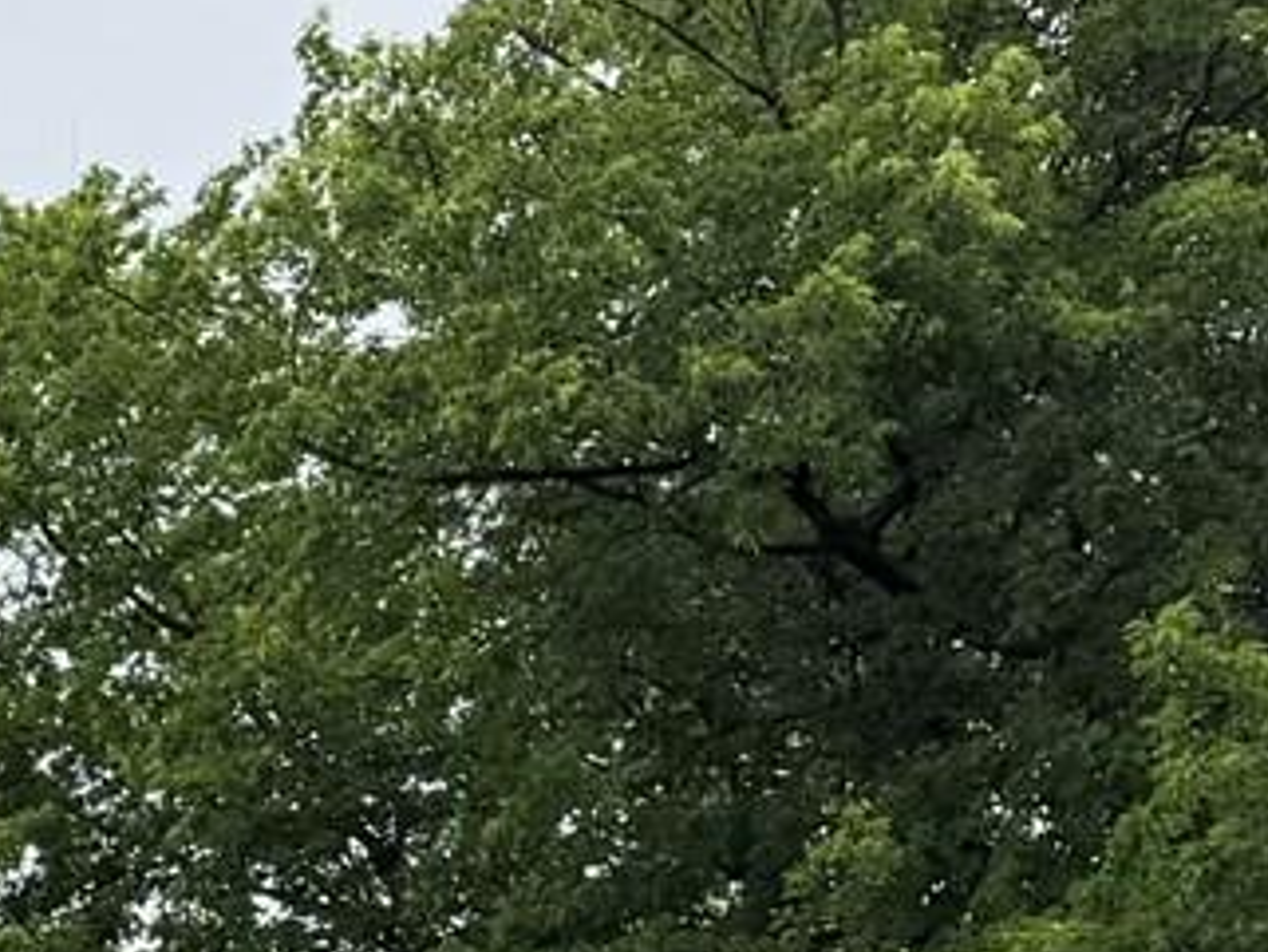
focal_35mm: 153
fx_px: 5607
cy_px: 1983
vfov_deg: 9.1
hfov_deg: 11.1
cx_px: -1635
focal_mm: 6.76
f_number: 1.78
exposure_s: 1/1812
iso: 80
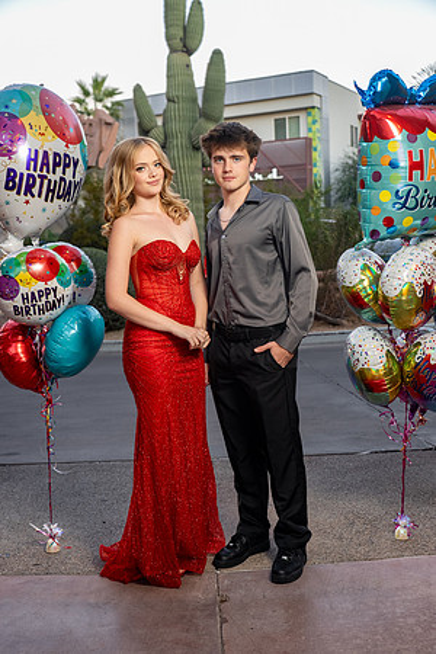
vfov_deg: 45.4
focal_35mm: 43
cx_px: 218
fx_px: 781
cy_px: 327
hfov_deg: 31.2
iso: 800
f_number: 4
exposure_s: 1/80
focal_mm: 43
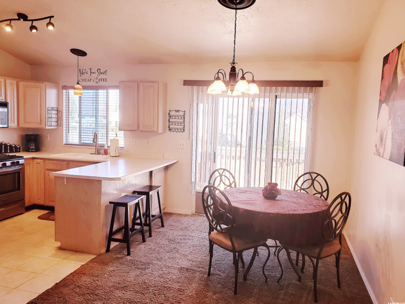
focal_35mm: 27
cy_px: 149
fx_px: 316
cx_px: 199
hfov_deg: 65.3
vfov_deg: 51.4
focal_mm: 4.3
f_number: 2.4
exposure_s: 1/60
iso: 100
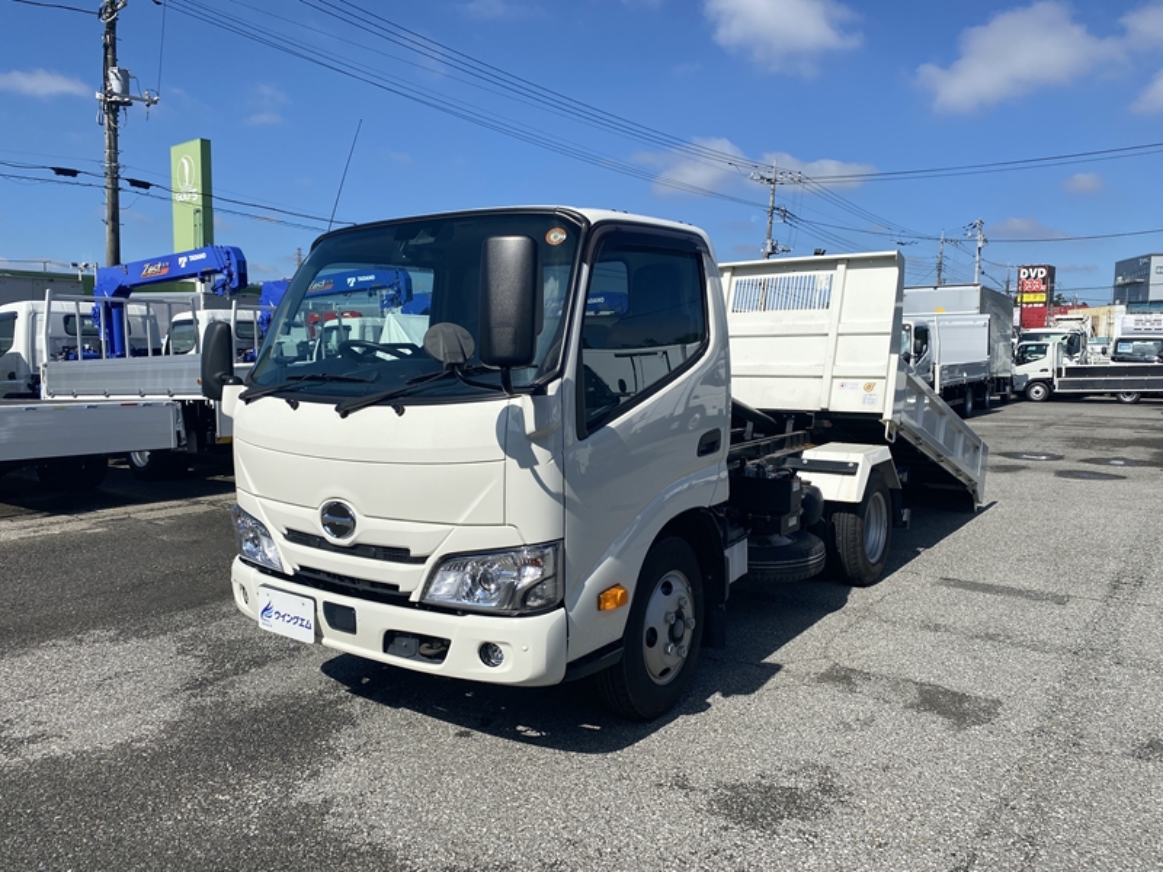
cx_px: 582
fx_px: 874
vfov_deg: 53.1
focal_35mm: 26
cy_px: 436
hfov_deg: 67.3
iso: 32
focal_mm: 4.25
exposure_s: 1/5025
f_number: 1.8
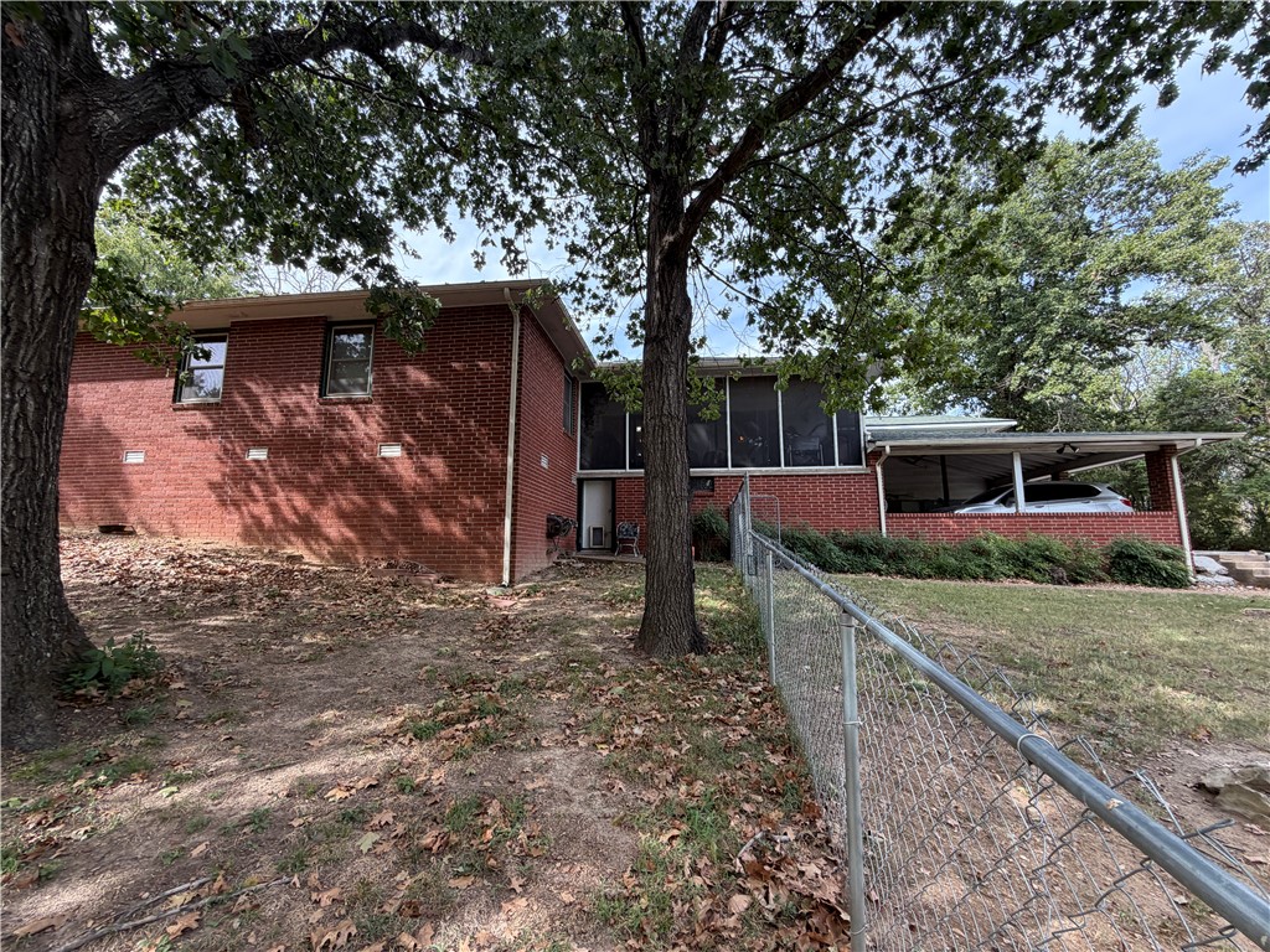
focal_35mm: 14
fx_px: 514
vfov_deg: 85.7
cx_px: 635
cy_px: 476
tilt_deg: +7.9
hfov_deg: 102.1
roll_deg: +0.3
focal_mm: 2.22
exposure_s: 1/197
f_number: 2.2
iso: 50
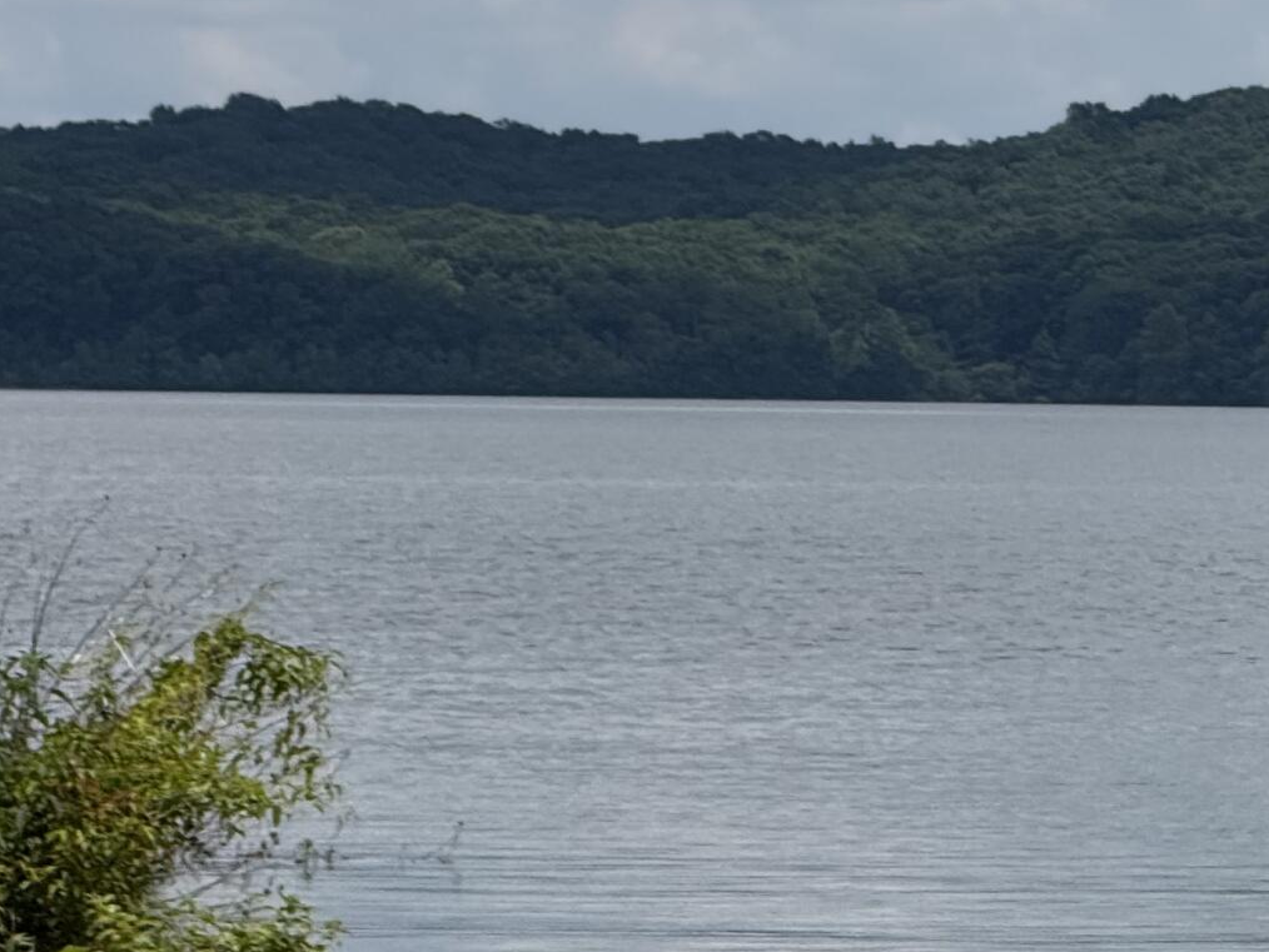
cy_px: 178
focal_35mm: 355
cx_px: 1696
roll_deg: -1.1
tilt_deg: +0.4
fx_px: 13017
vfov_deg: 4.2
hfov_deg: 5.5
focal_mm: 15.66
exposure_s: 1/3195
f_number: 2.8
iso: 50
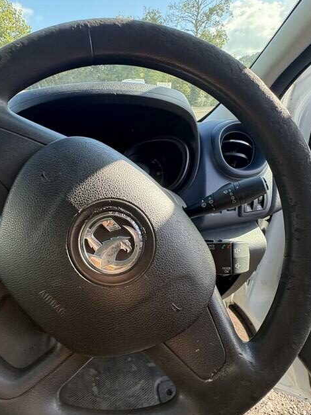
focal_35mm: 20
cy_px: 238
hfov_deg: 64.8
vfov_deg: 81.2
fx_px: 240
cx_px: 113
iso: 125
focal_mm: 2.22
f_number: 2.2
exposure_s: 1/140
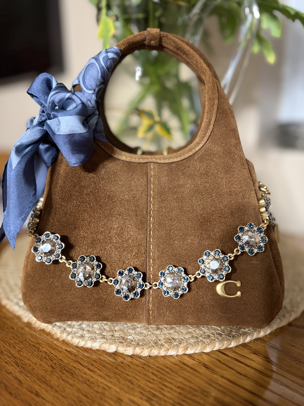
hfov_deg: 56.8
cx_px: 152
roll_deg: +0.2
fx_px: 281
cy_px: 203
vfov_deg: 71.6
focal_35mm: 24
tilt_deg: -14.5
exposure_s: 1/40
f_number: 1.78
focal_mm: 6.76
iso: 640
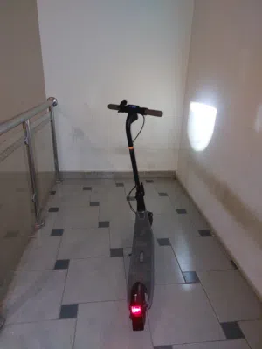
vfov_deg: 71.6
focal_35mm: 24
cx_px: 131
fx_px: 242
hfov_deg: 56.8
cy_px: 174
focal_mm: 5.23
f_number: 1.8
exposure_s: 1/50
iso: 400
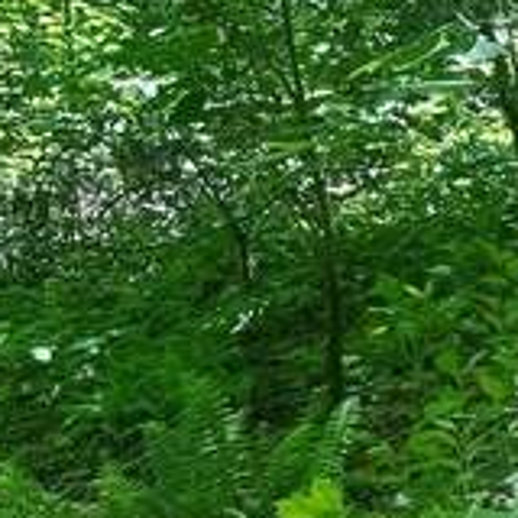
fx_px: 2150
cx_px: 1072
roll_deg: -2.5
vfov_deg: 13.7
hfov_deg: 12.1
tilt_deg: -6.8
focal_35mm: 127
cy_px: 126
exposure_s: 1/473
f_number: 1.78
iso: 80
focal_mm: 6.76
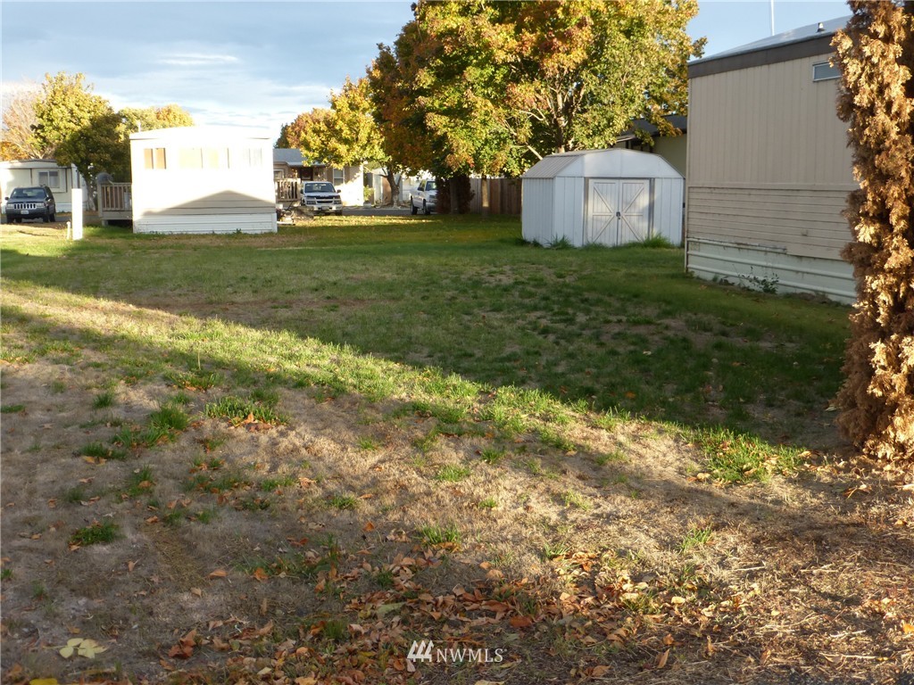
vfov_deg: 33.6
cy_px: 342
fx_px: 1135
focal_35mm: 43
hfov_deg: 43.9
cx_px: 457
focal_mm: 7.4
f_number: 3.9
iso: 100
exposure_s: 1/125
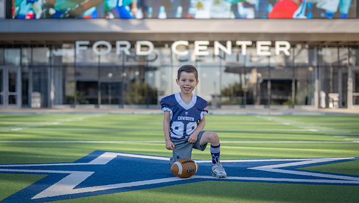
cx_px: 179
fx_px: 804
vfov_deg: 14.3
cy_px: 120
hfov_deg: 25.2
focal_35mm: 84
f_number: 2.8
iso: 125
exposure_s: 1/640
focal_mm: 79
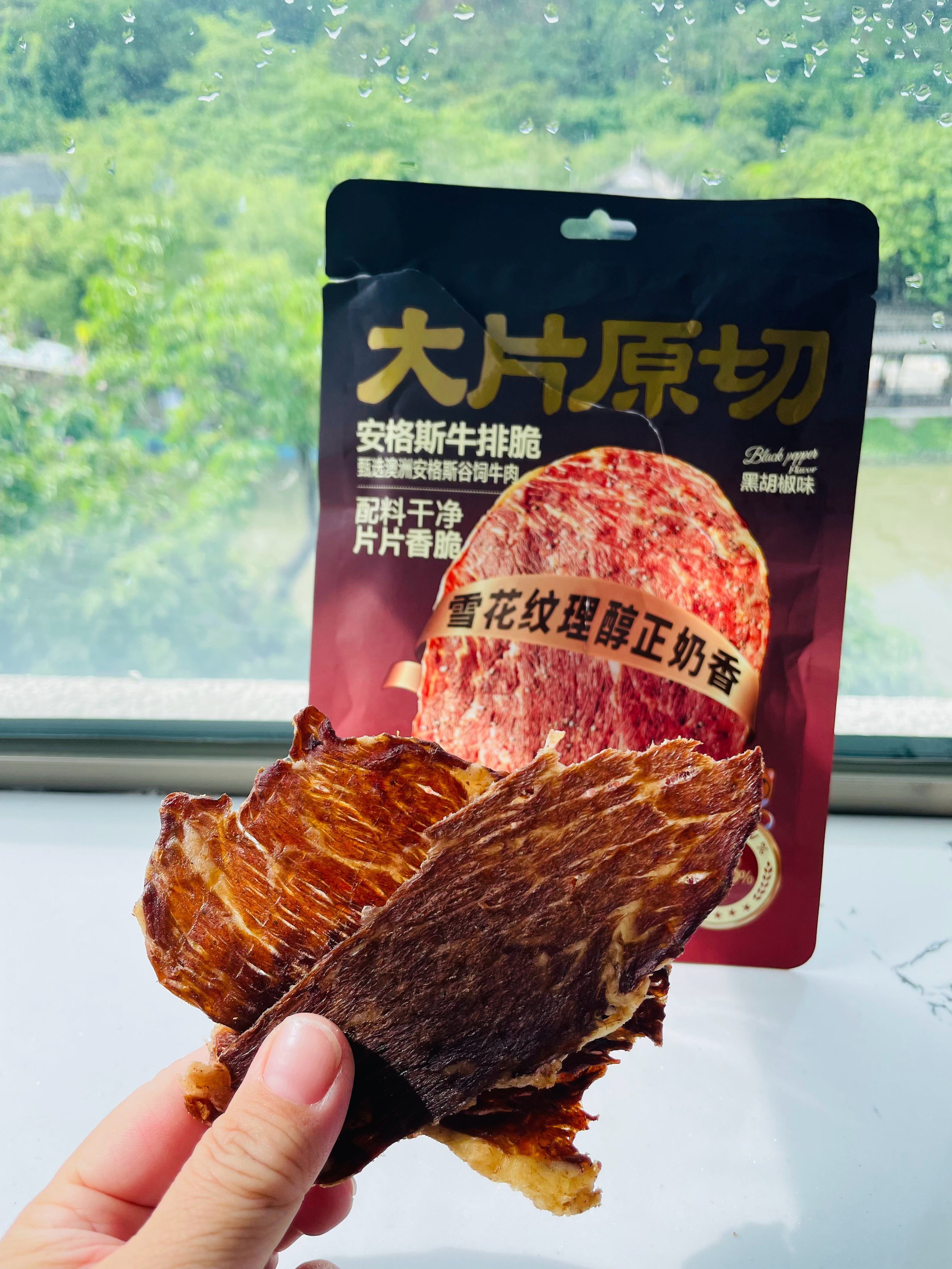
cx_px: 476
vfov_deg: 67.3
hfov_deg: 53.1
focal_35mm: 26
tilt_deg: -26.1
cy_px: 634
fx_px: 953
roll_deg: +0.0
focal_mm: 4.2
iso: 32
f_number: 1.6
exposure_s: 1/564
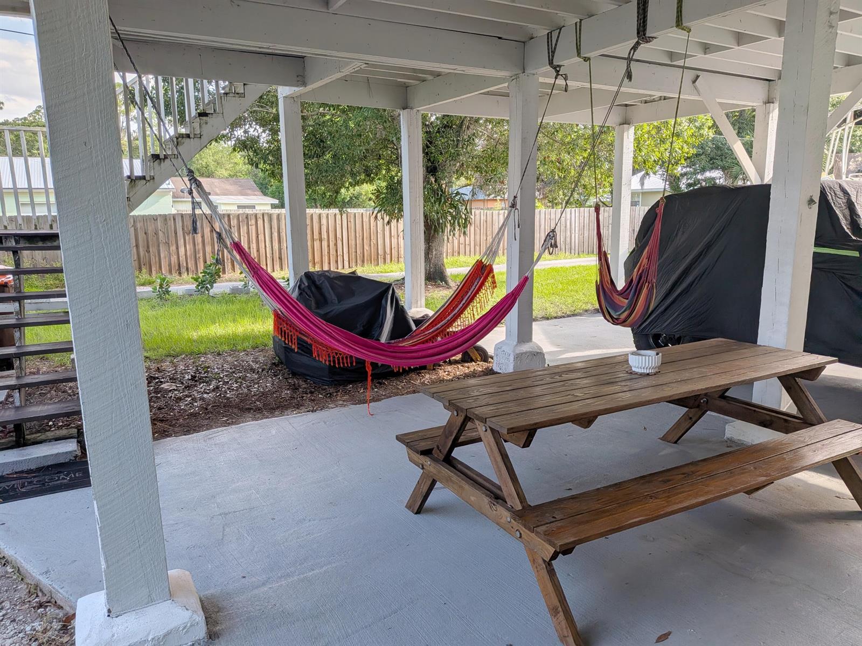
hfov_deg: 71.6
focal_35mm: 24
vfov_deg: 56.8
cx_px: 431
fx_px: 598
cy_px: 323
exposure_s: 1/1949
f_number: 1.7
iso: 30
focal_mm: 4.53
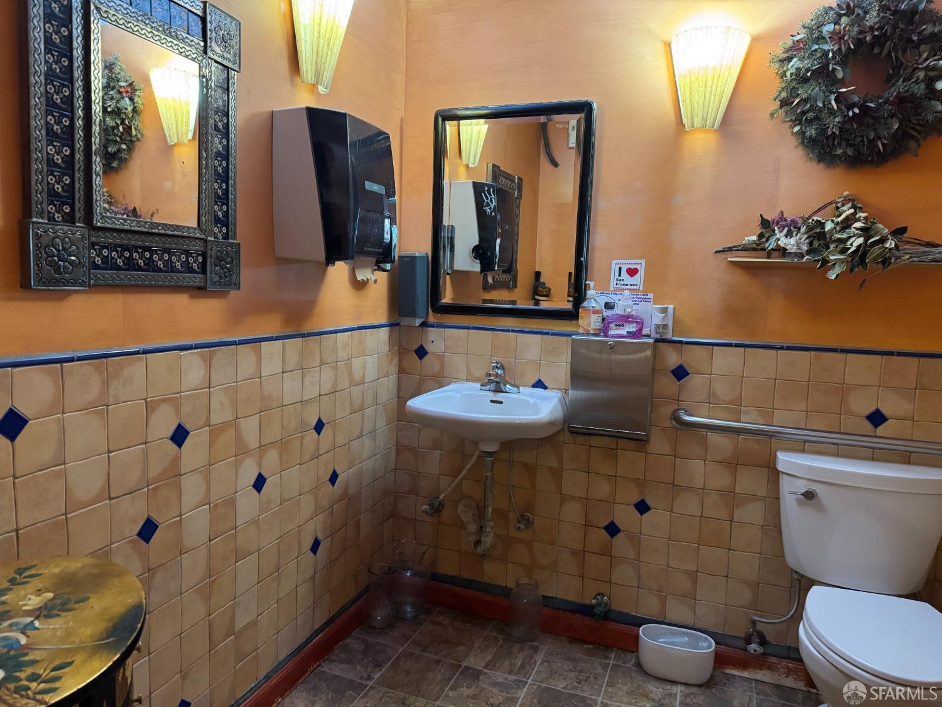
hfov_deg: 71.6
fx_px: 653
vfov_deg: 56.8
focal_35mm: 24
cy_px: 354
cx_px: 471
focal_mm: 6.76
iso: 800
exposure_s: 1/40
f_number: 1.78
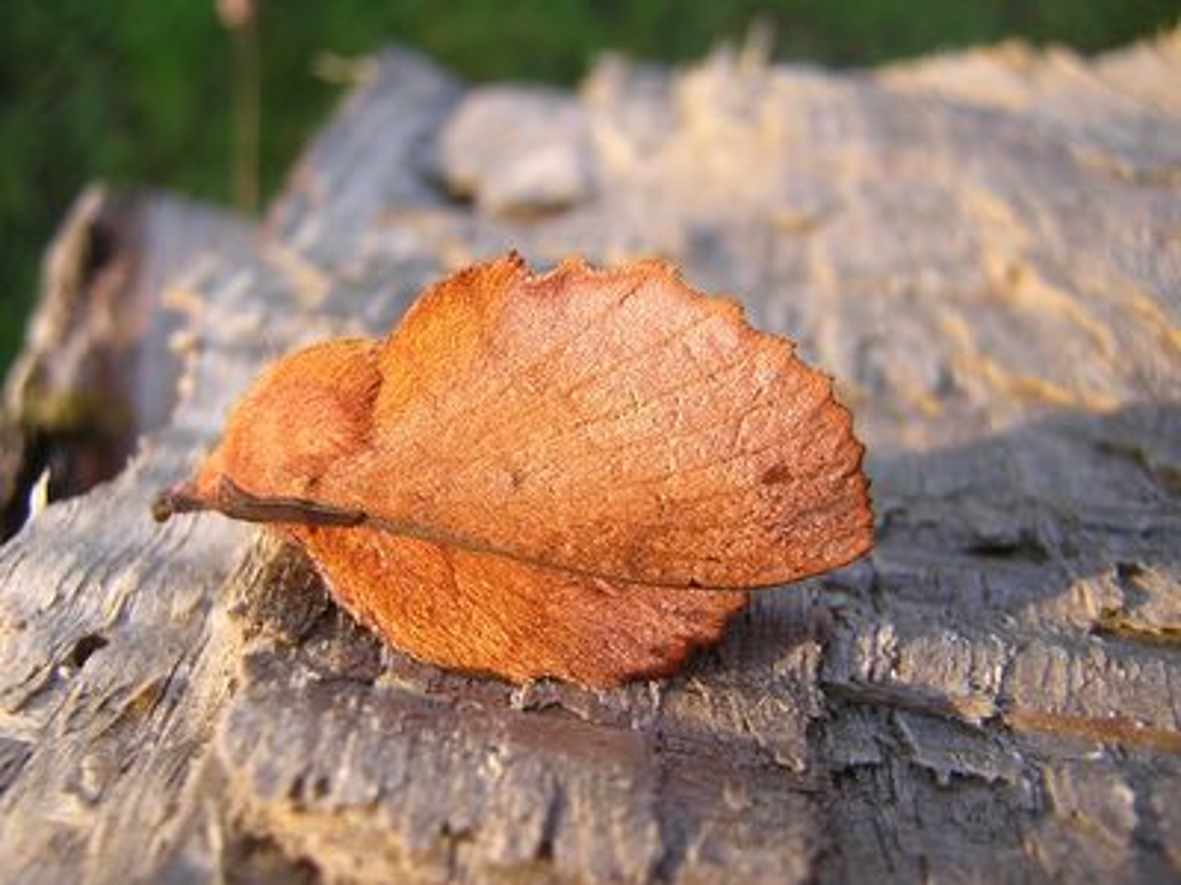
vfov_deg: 39.7
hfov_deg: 51.4
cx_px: 590
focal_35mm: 36
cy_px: 442
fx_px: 1228
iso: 100
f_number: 2.6
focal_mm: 4.7
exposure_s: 1/310
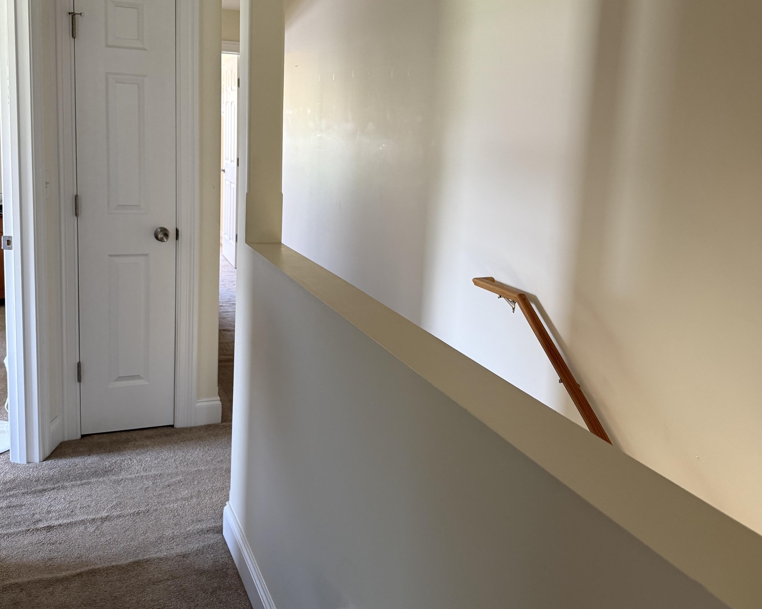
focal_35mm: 32
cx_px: 376
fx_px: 722
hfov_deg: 55.7
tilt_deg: -9.0
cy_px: 237
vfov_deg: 45.5
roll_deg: -2.4
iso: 200
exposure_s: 1/60
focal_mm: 6.76
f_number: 1.78
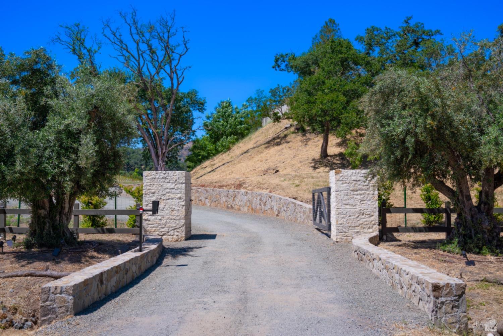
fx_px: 503
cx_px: 252
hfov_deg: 53.1
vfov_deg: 36.9
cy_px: 168
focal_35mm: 36
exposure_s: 1/250
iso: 100
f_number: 8
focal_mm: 36
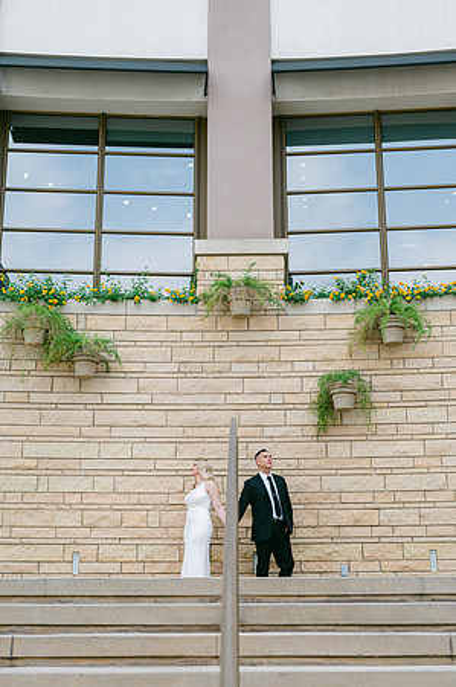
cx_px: 228
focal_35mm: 50
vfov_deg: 39.6
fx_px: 952
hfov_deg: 26.9
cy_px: 344
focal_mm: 50
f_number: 4
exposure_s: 1/400
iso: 100
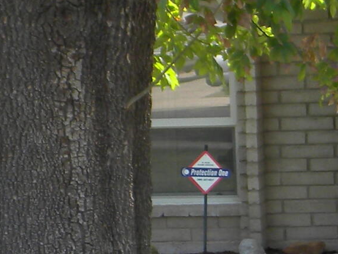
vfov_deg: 10.1
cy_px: 124
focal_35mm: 147
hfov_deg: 12.5
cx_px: 572
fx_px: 1436
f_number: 3.5
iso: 80
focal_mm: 5
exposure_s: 1/261
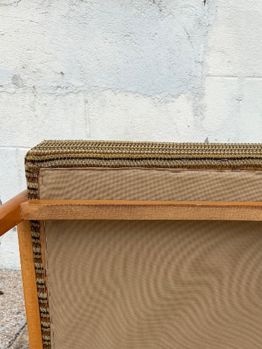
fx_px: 555
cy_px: 335
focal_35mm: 55
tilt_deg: -25.0
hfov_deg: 26.3
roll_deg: -2.3
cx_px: 190
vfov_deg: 32.6
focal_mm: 5.96
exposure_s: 1/1064
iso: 50
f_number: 1.6
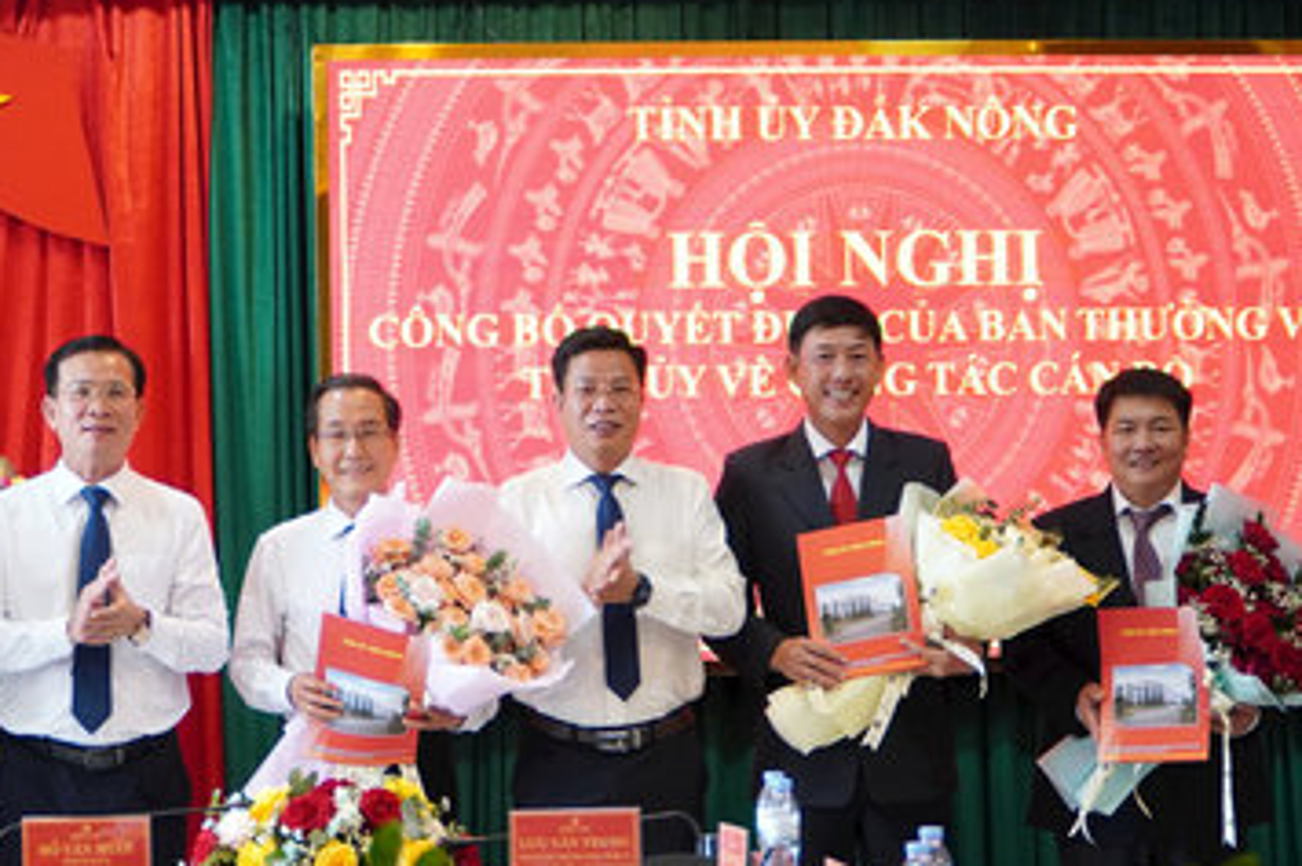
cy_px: 632
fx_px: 4772
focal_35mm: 132
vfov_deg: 10.4
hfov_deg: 15.5
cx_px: 336
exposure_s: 1/100
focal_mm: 58
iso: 1000
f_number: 4
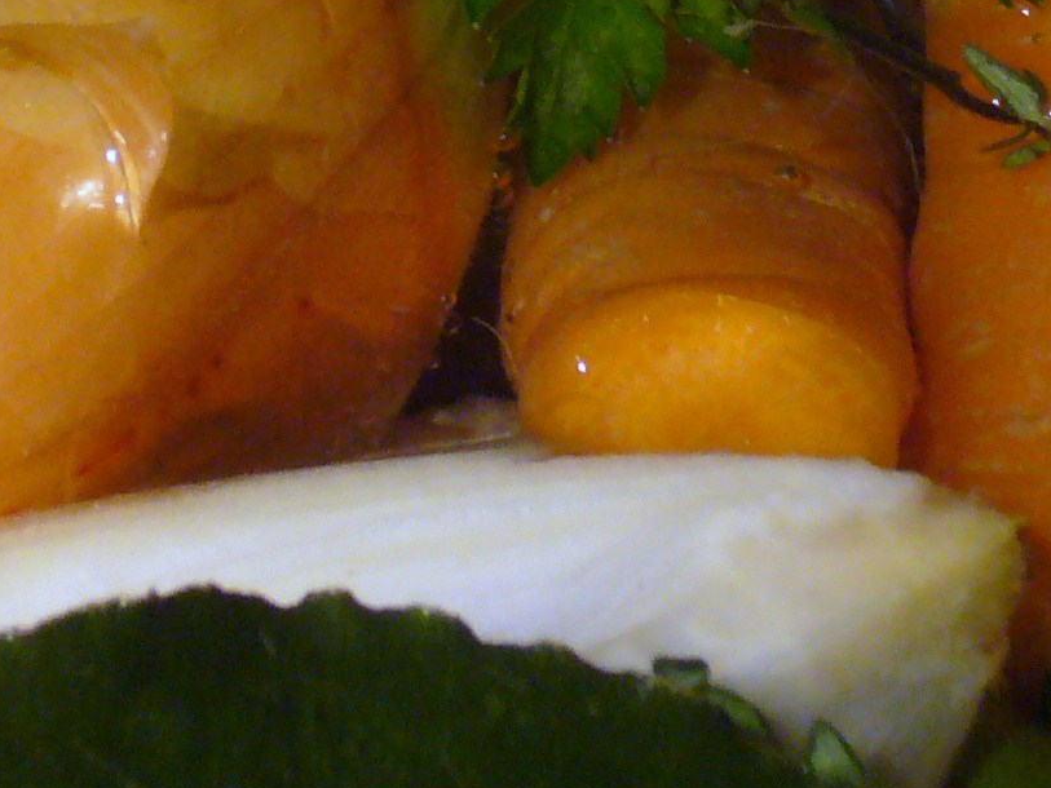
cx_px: 368
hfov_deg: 6.8
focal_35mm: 291
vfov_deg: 5.1
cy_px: -32
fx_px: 8837
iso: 200
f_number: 4.4
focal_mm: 13.9
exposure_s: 1/15
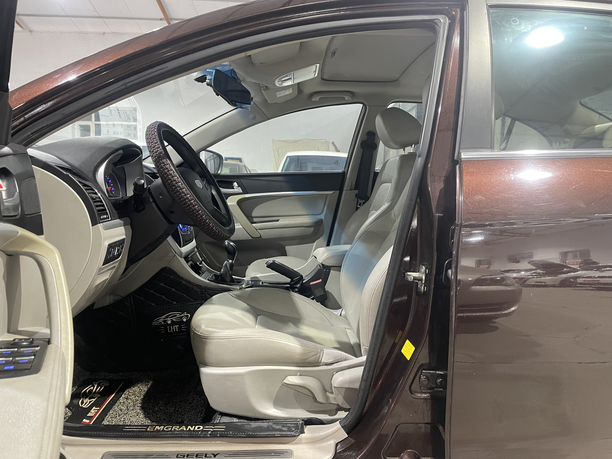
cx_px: 306
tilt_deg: -6.7
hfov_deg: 67.3
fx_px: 460
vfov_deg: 53.1
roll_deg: -0.8
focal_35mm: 26
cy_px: 230
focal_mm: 4.2
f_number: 1.6
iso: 400
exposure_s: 1/33
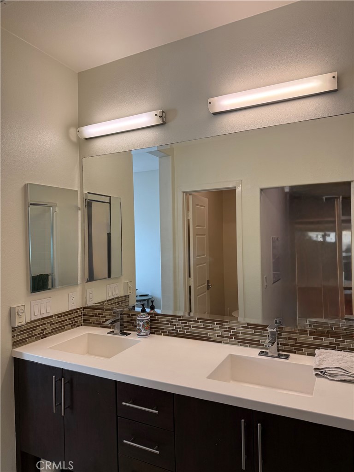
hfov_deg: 56.8
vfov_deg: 71.6
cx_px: 177
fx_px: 327
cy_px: 236
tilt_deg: -0.2
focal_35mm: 24
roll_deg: +1.7
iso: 100
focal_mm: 6.76
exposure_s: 1/174
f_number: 1.78
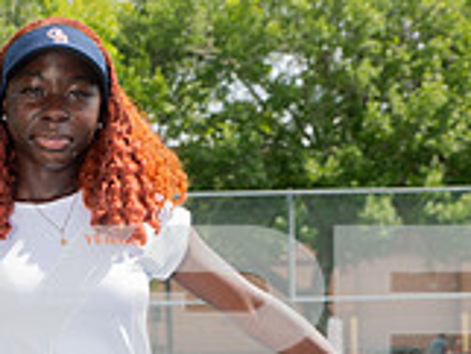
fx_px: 1539
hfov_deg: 17.3
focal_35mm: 113
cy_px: 524
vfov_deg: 12.5
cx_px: 102
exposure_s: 1/400
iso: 100
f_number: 5.6
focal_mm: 42
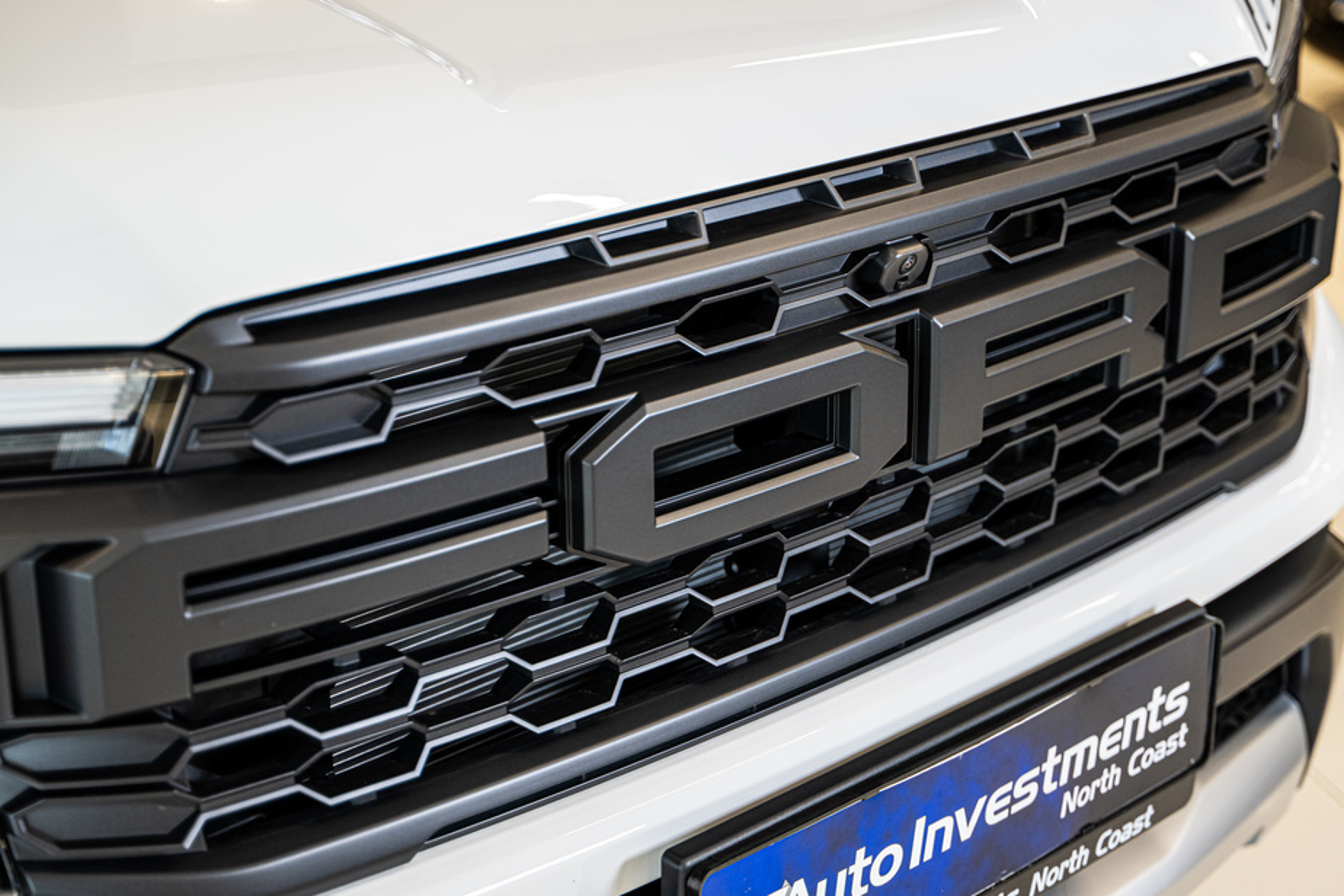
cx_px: 725
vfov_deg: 21.9
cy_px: 438
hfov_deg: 32.4
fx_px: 2314
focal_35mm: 62
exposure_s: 1/125
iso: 500
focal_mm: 56
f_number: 2.8
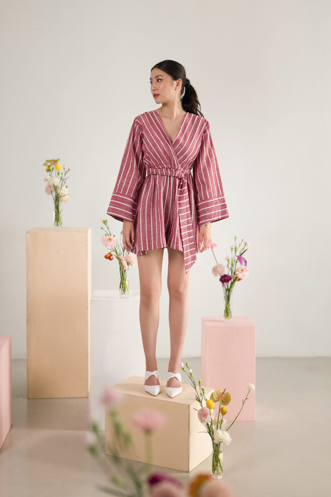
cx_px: 166
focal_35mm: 50
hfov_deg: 27.0
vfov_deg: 39.6
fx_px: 689
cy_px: 248
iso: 800
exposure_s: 1/160
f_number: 1.4
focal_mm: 50
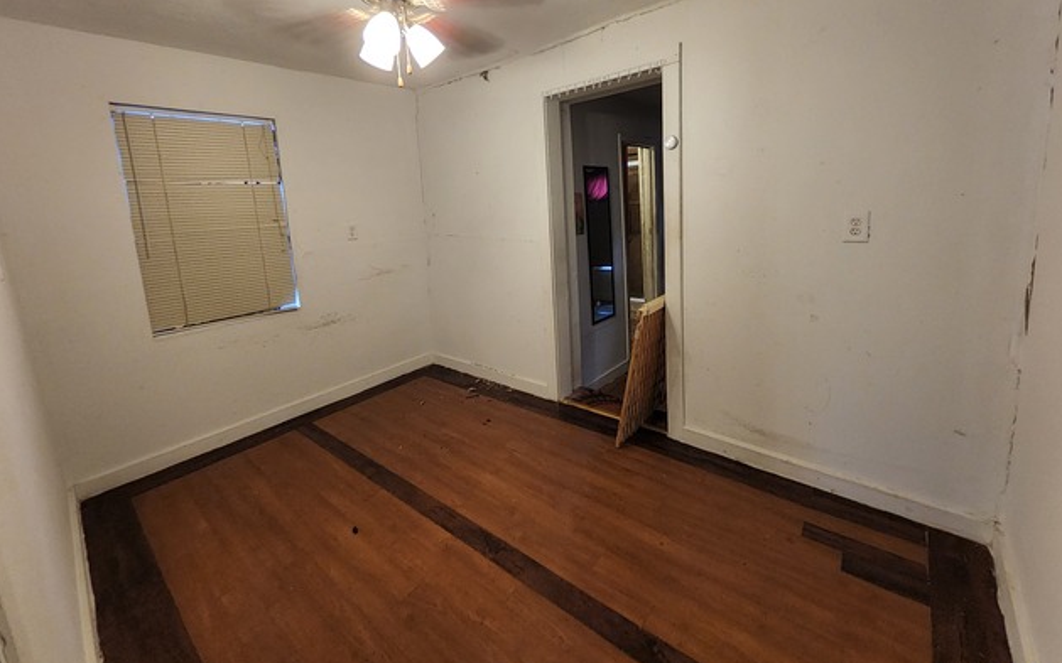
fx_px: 405
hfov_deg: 105.3
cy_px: 283
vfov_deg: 78.2
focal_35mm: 14
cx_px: 533
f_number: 2.2
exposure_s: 1/30
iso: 320
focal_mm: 1.13
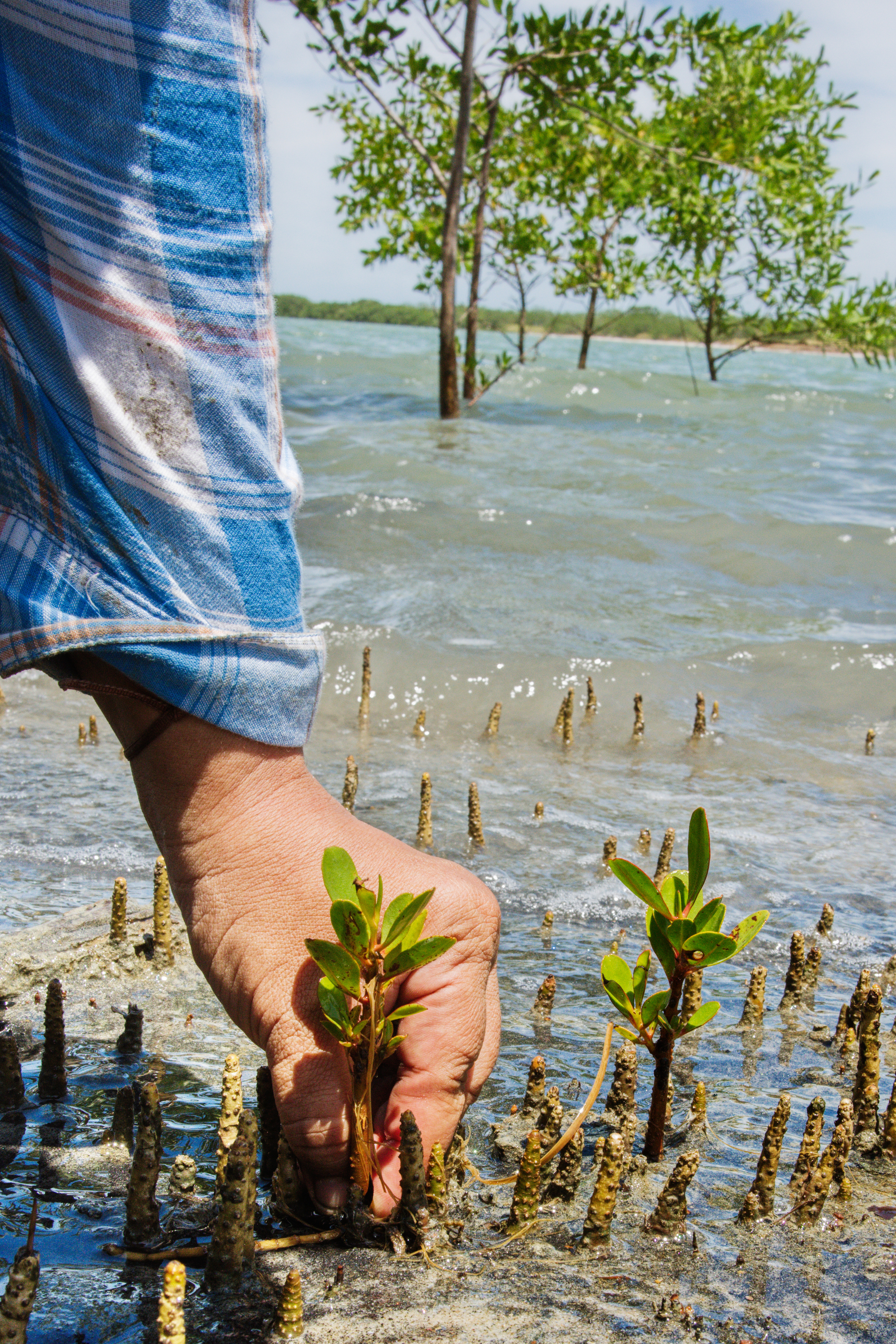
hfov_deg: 26.4
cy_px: 936
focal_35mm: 51
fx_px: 1903
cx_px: 548
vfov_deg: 38.3
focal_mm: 35
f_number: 22
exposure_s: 1/250
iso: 800
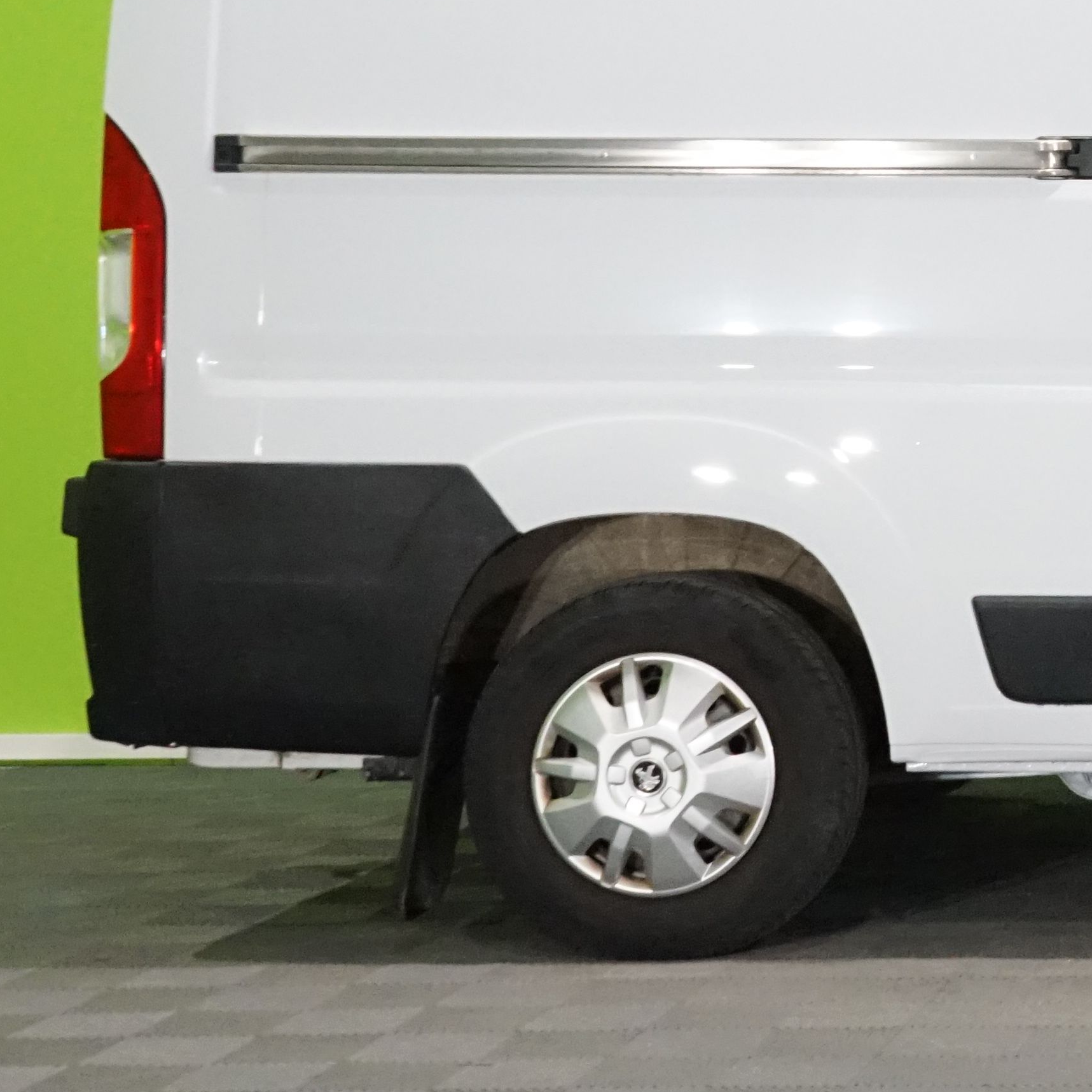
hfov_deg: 16.3
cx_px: 1589
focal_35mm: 98
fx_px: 3498
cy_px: 113
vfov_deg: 17.5
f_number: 10
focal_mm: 33
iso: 6400
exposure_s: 1/80
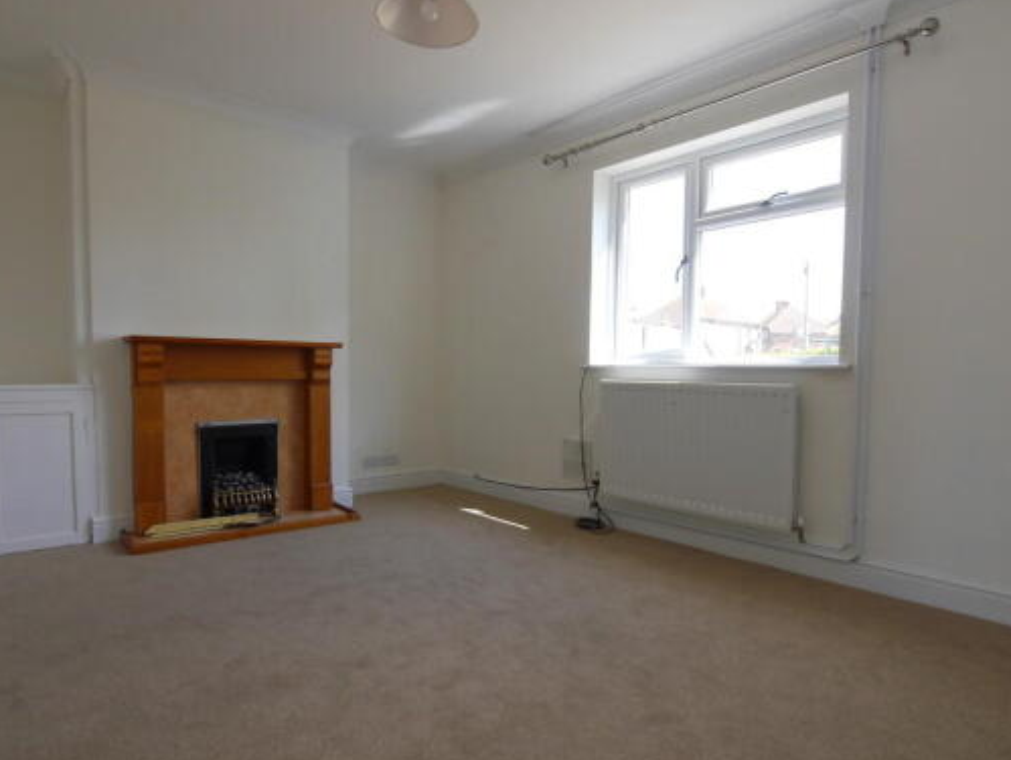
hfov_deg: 78.9
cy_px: 402
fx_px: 614
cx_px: 504
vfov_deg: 63.5
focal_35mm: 21
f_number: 4.5
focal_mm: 9
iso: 160
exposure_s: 1/160
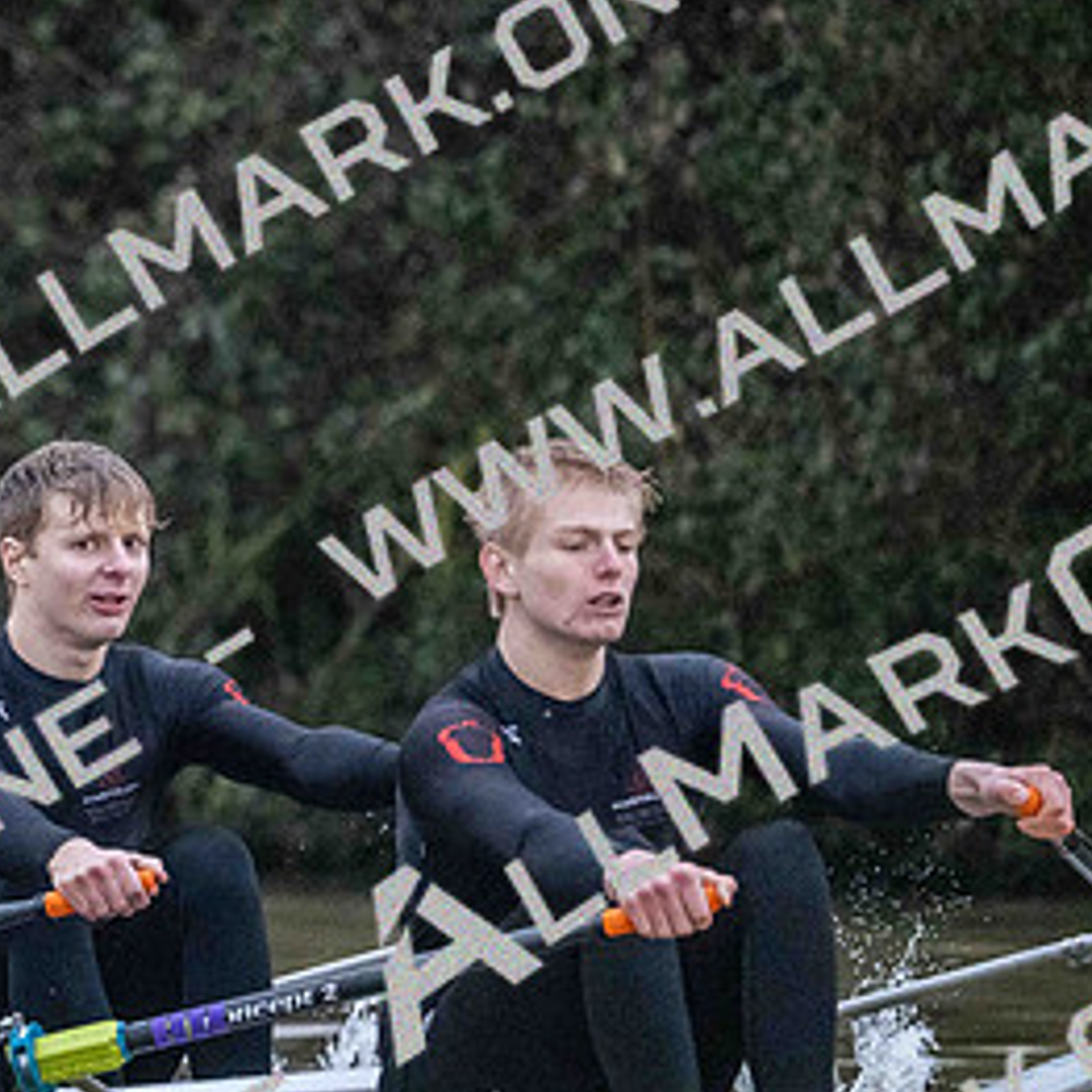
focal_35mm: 752
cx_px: 17
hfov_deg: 2.3
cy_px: 669
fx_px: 26839
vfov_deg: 2.3
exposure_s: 1/1600
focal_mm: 400
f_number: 4.5
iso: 16000
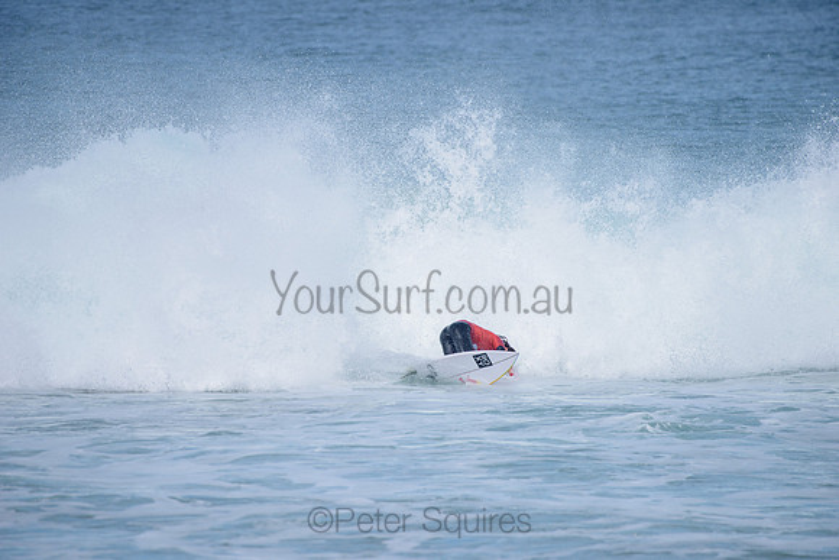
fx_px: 11655
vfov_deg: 2.8
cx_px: 420
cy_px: 280
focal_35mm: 500
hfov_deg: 4.1
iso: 250
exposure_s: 1/2500
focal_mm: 500
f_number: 6.3
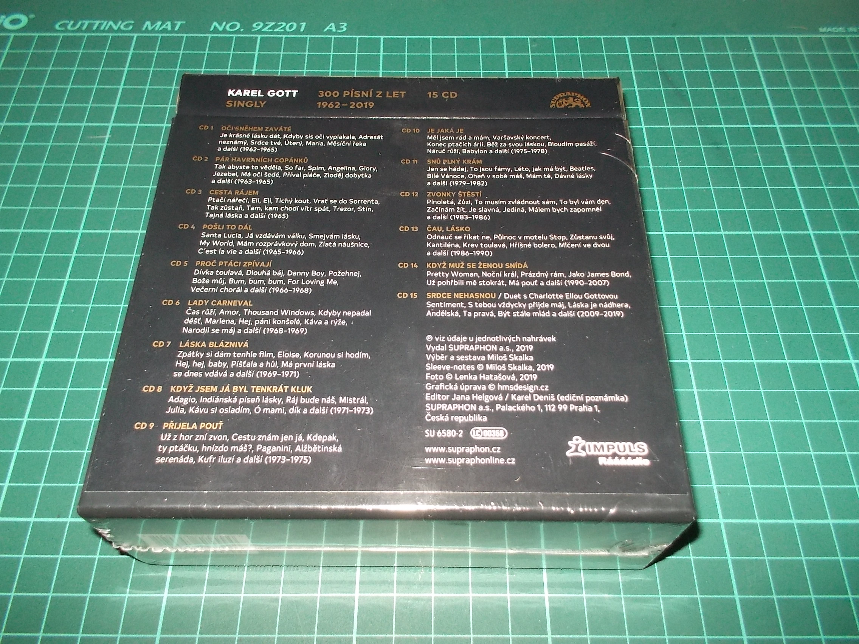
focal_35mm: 29
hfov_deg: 61.7
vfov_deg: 48.2
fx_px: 720
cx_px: 430
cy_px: 322
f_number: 3.3
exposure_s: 1/30
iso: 200
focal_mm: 4.1
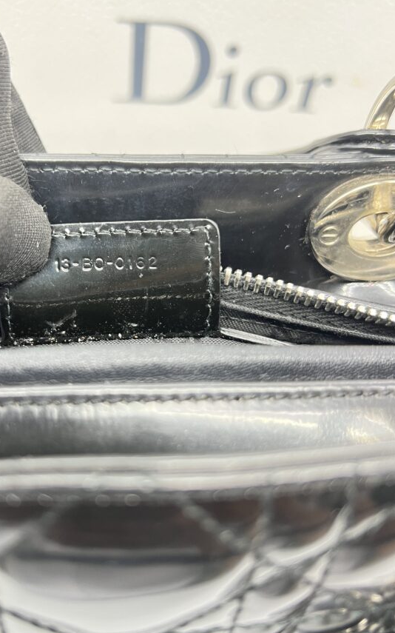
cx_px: 125
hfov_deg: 37.8
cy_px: 304
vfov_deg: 58.1
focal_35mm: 33
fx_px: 569
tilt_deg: -51.6
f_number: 1.5
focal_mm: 5.7
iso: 125
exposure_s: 1/50
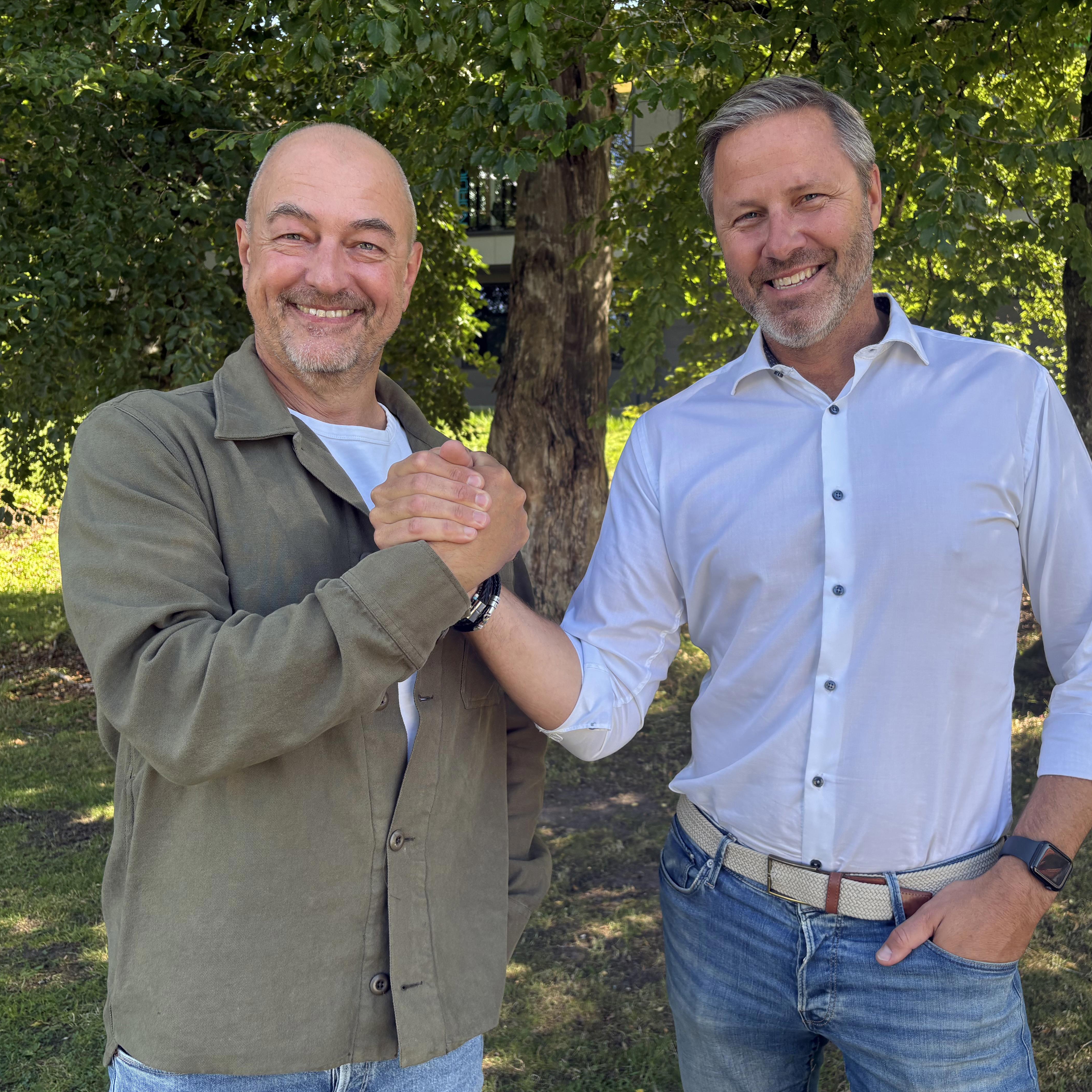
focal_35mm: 31
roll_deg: +0.4
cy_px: 551
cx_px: 668
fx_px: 1106
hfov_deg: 52.1
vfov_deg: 52.5
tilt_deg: -6.1
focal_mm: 5.96
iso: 50
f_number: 1.6
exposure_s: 1/407
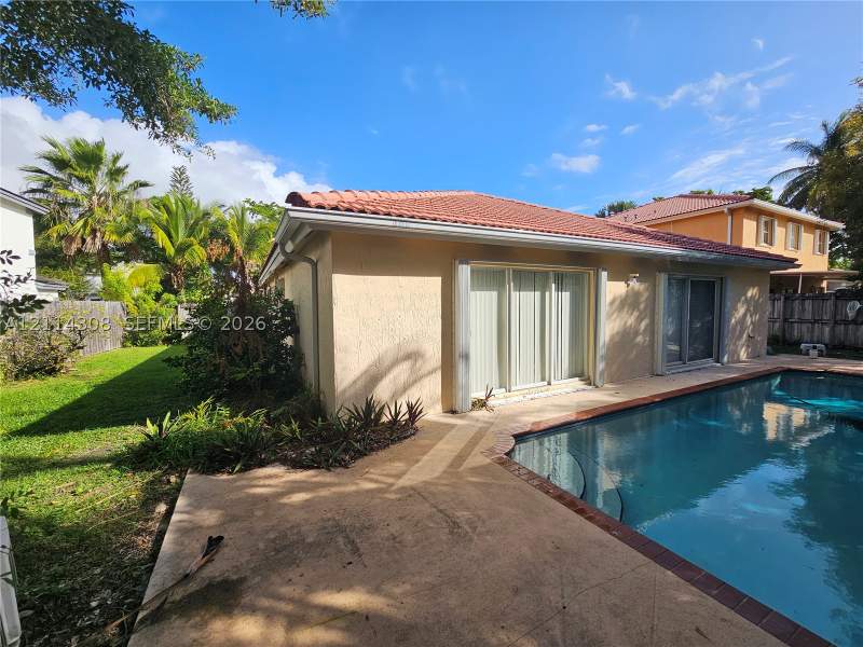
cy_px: 324
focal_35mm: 13
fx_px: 324
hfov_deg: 106.2
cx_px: 432
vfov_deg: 89.9
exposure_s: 1/1844
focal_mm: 2.2
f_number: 2.2
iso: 50
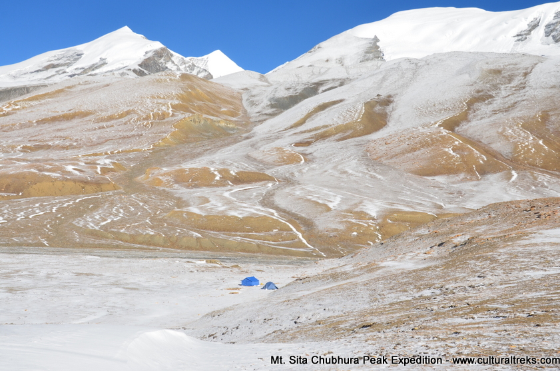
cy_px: 180
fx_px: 722
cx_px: 276
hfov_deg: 42.4
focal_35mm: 47
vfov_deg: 28.8
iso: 200
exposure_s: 1/400
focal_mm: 29
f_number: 11
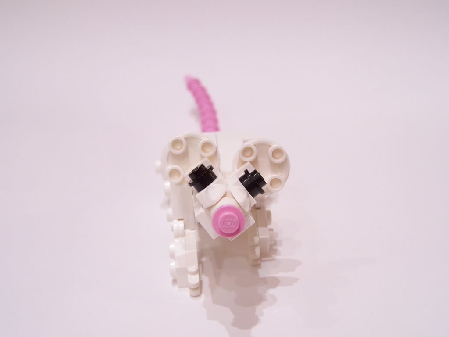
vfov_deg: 24.8
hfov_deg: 32.7
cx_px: 224
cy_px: 168
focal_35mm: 59
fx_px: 765
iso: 80
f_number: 3.1
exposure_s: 1/3
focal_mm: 9.8
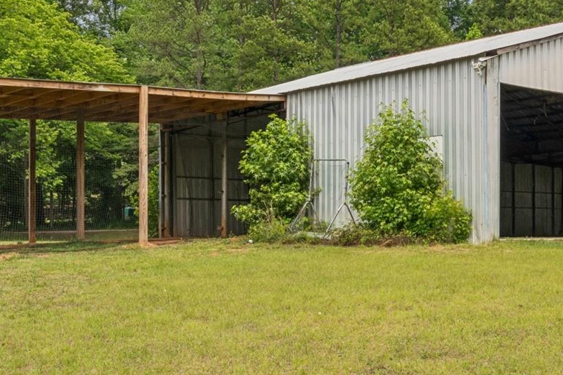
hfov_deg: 32.8
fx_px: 938
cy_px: 234
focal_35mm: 60
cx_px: 418
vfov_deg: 22.6
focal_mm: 24
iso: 100
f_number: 22
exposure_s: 1/13
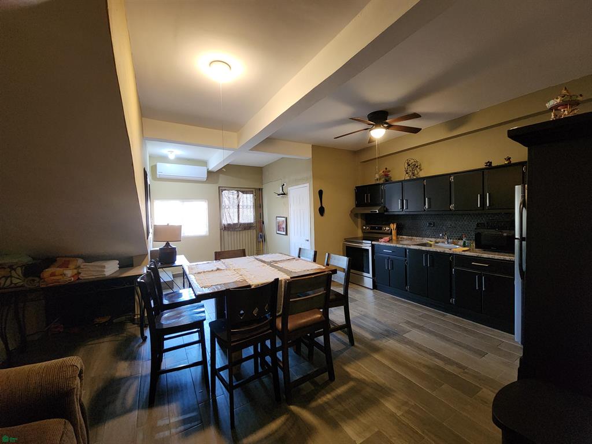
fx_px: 222
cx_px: 296
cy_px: 222
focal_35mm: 13
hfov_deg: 106.2
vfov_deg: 89.9
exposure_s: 1/60
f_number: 2.2
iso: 400
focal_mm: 2.2
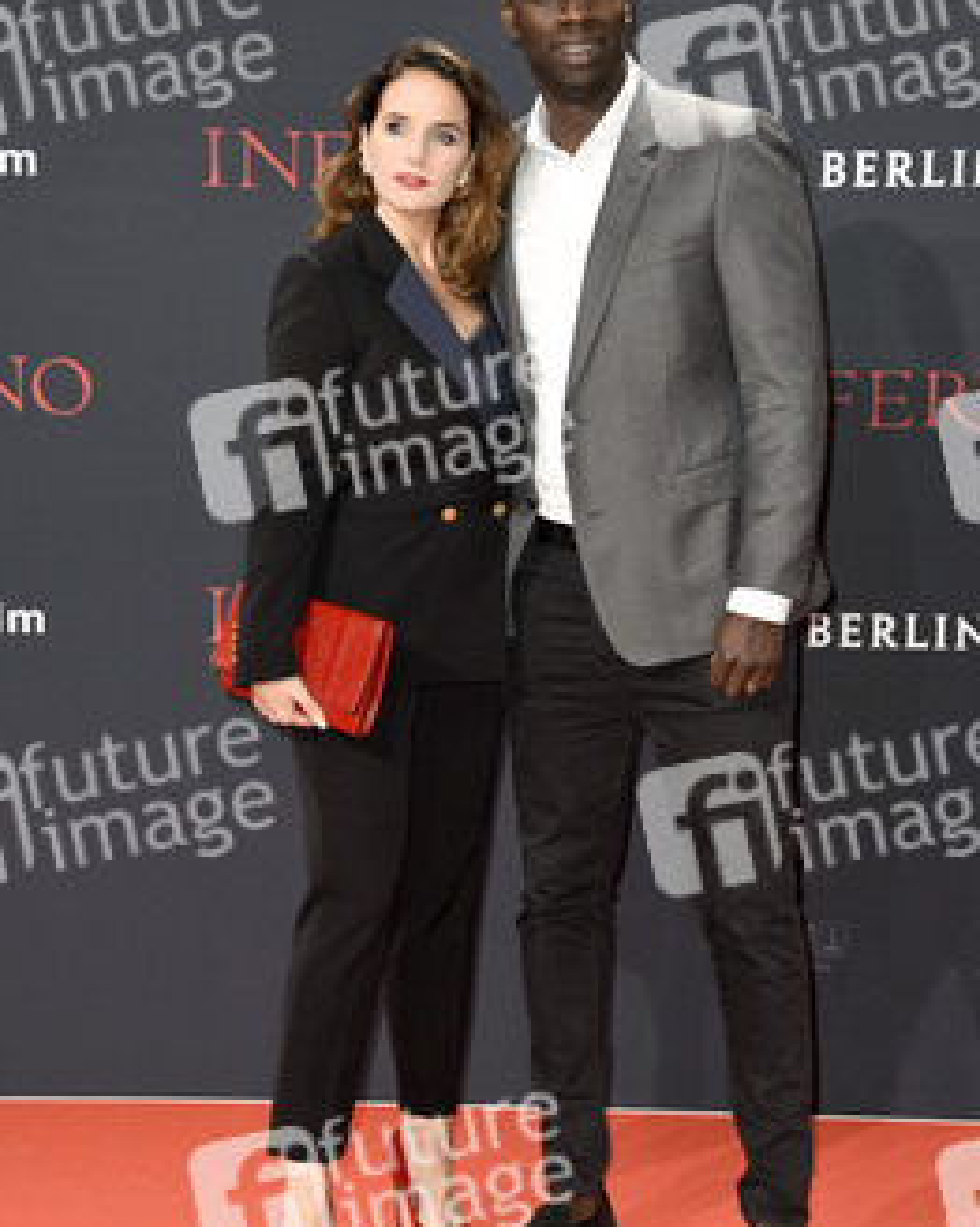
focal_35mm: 103
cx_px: 490
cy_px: 621
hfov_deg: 14.9
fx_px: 3738
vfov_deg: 18.6
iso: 800
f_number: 5.6
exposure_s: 1/200
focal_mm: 90
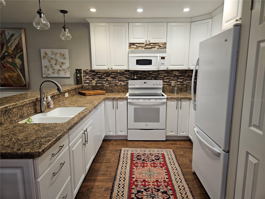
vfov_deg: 58.9
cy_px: 100
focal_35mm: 23
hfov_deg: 73.9
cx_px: 132
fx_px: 176
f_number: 1.8
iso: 250
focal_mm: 5.4
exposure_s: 1/120
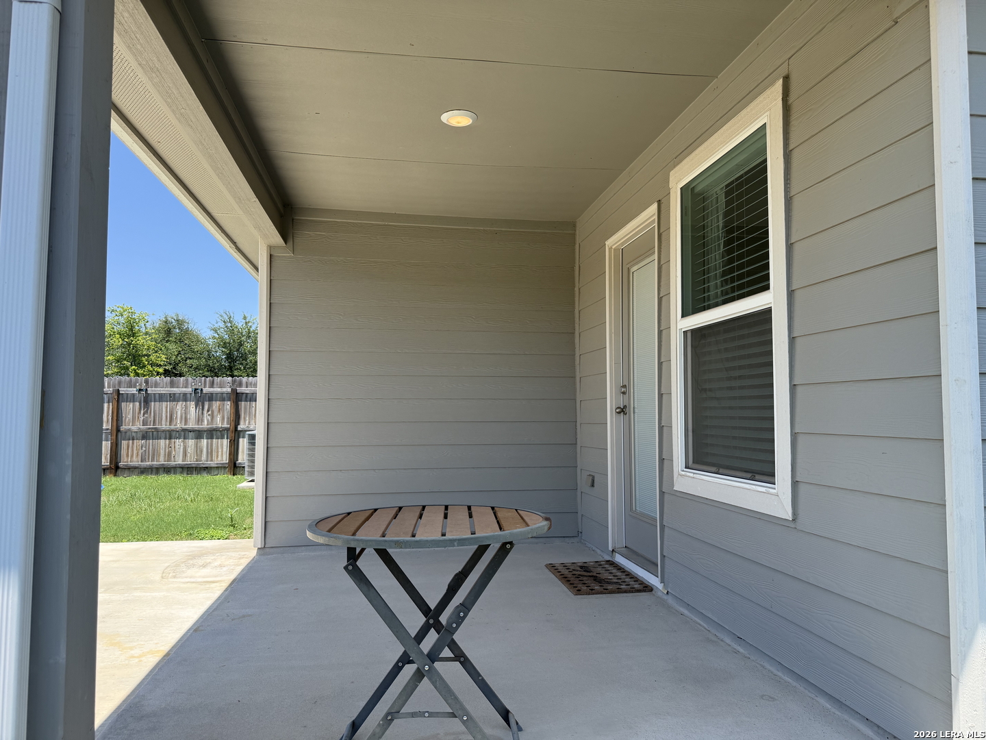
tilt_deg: +4.4
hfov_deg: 71.6
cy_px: 370
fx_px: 684
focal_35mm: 24
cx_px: 493
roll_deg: -0.1
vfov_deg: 56.8
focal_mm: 6.76
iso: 100
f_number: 1.78
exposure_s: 1/2370
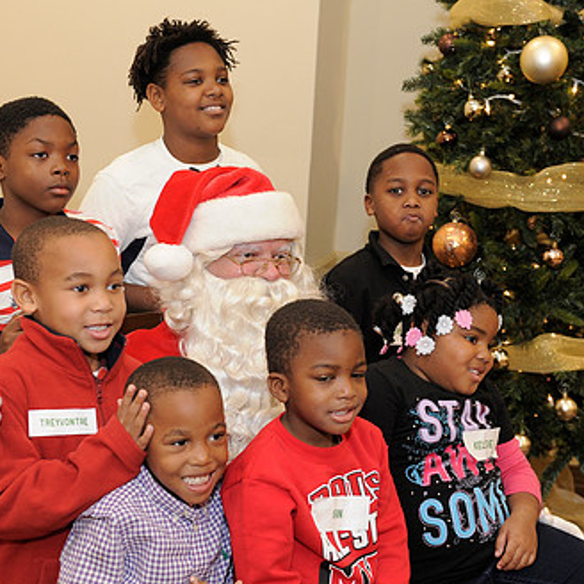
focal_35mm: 57
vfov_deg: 30.0
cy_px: 324
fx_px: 1088
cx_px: 301
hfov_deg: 30.0
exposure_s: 1/100
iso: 1600
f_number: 4
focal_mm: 38
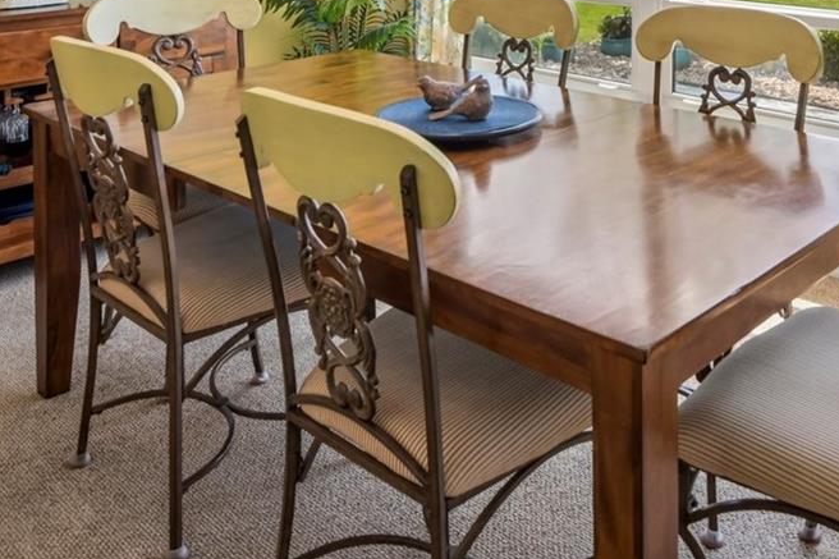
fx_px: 909
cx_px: 591
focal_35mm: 39
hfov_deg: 48.3
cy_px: -95
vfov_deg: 29.8
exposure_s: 1/160
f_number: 8
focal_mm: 16
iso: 400
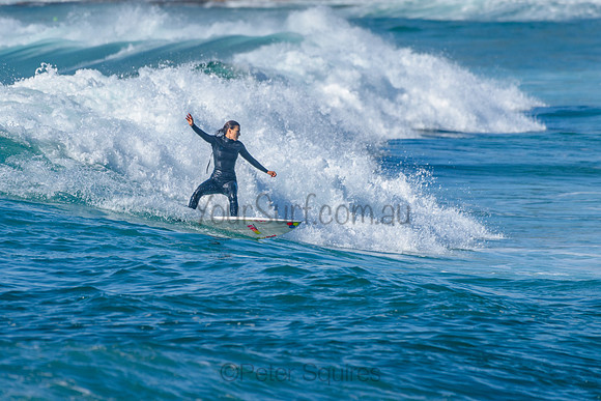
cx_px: 266
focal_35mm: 613
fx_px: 10232
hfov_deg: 3.4
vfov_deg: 2.2
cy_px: 168
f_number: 5.6
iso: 125
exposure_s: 1/2000
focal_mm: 500
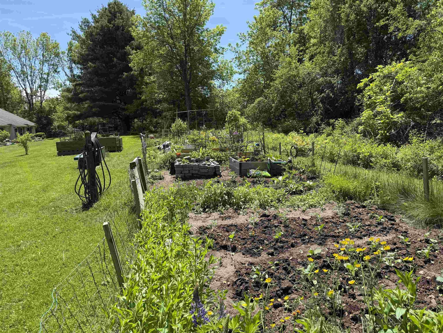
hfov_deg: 71.6
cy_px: 166
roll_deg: -0.1
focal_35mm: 24
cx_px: 222
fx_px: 307
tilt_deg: -9.1
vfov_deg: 56.8
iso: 80
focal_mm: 6.76
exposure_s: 1/2525
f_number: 1.78
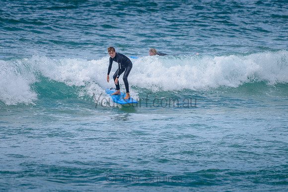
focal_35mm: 613
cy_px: 89
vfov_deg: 2.2
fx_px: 4904
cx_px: 123
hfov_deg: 3.4
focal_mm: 500
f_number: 5.6
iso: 160
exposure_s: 1/1600
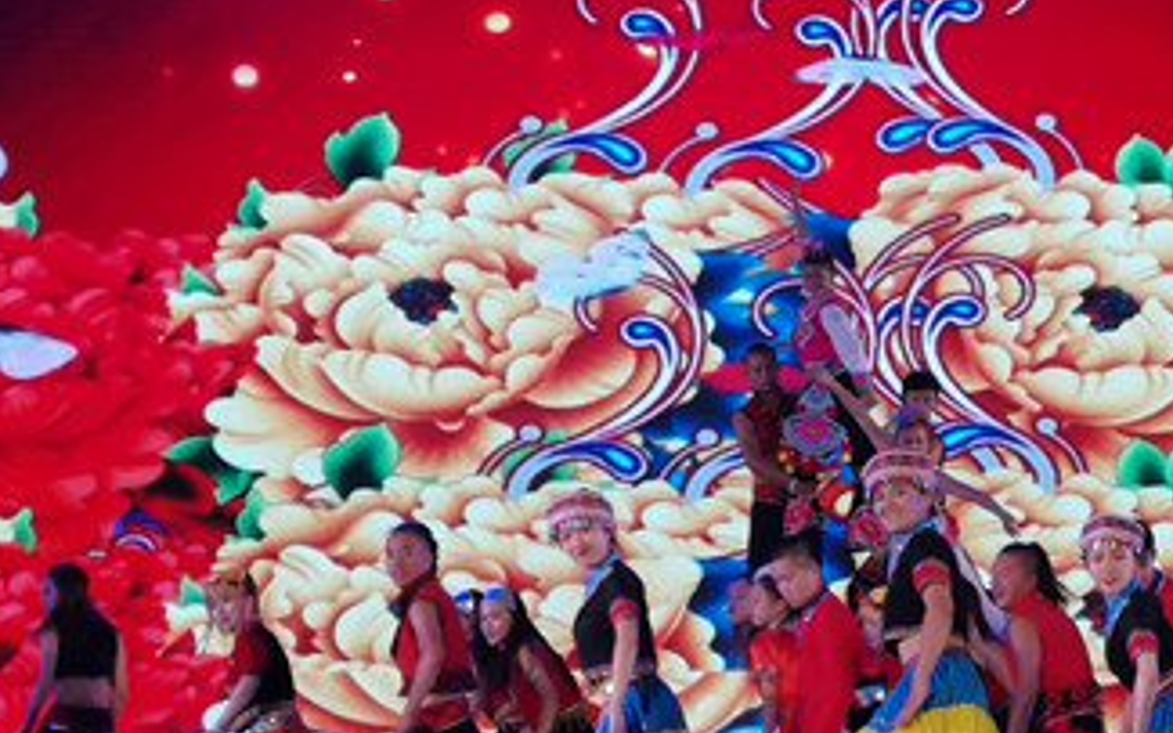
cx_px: 751
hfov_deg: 14.8
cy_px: 531
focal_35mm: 141
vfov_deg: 9.3
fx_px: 4507
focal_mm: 5.58
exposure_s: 1/181
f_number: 1.8
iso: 50
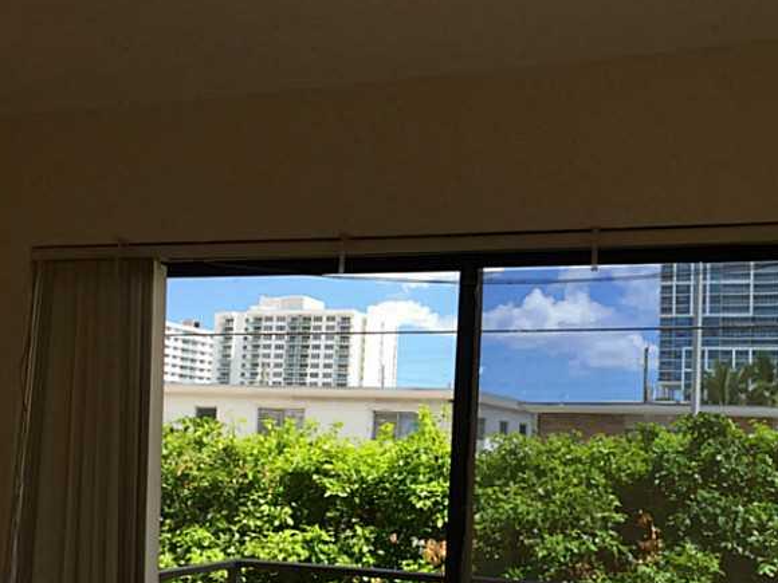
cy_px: 374
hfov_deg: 46.0
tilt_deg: +6.8
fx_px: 899
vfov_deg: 35.7
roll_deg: -2.6
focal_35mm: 40
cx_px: 526
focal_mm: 4.15
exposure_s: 1/746
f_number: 2.2
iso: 32
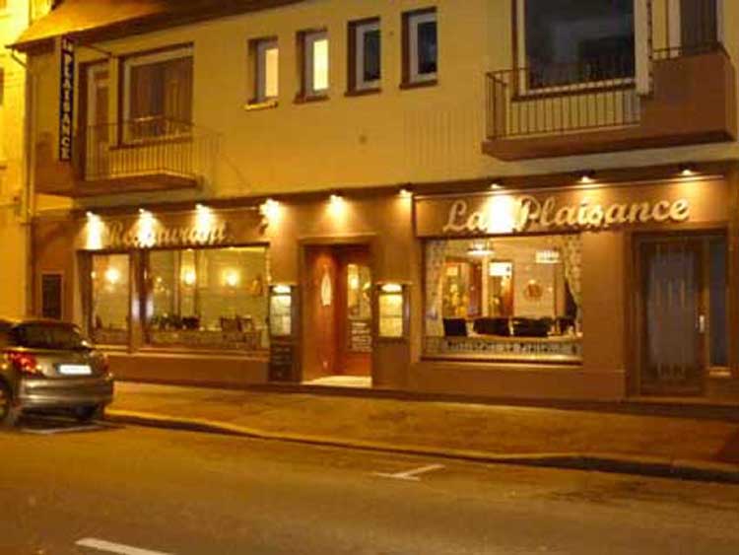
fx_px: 876
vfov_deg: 35.2
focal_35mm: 41
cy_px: 278
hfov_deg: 45.8
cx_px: 370
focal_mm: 5.2
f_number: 3.3
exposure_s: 1/8
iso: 800
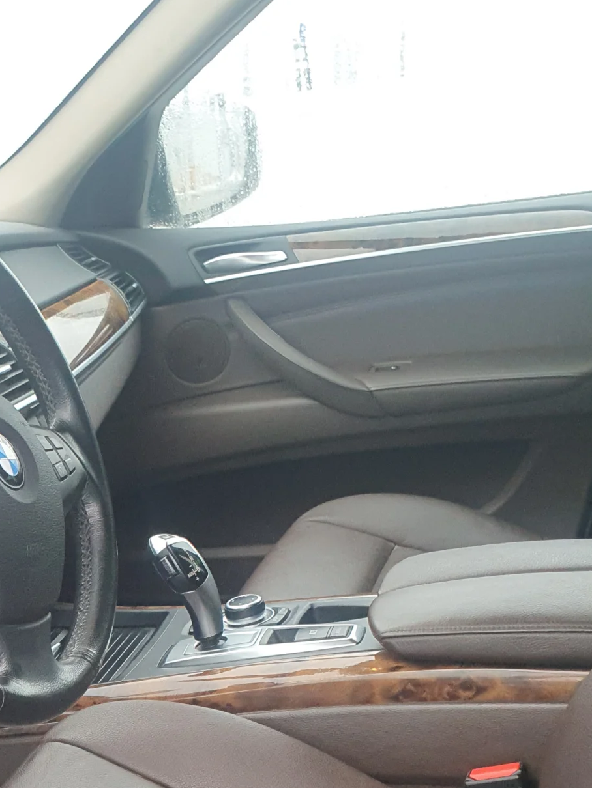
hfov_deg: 25.1
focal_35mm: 55
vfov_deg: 32.5
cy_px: 766
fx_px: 1254
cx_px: -22
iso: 125
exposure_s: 1/100
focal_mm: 4.32
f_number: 2.4
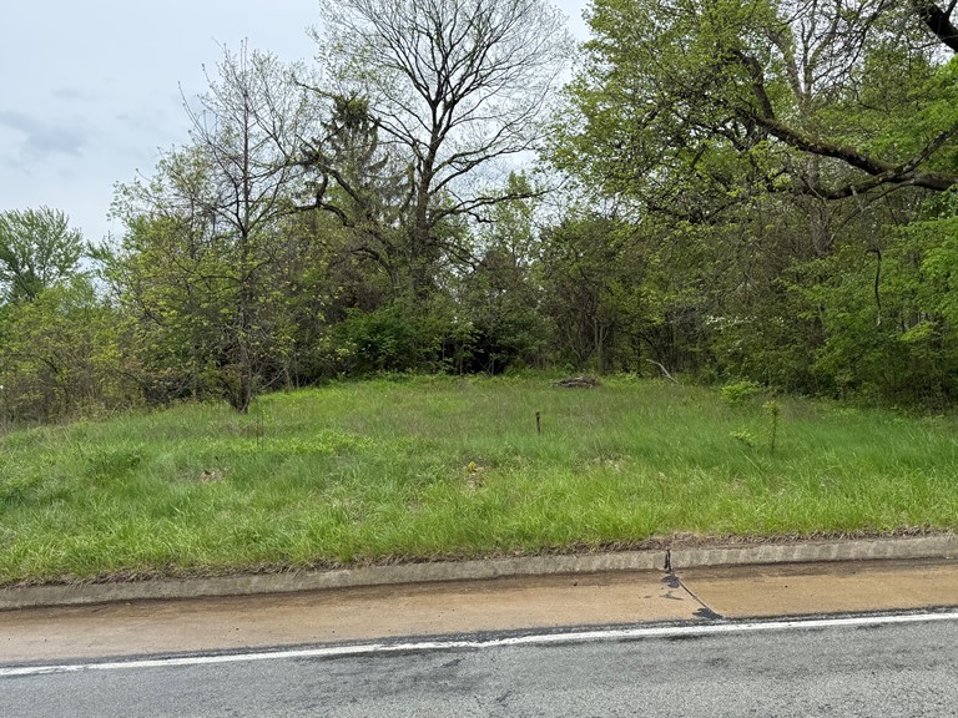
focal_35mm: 32
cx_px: 536
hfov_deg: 56.7
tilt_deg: +1.8
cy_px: 388
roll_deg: -1.7
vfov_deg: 44.1
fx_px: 886
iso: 80
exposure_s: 1/1410
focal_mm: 6.76
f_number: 1.78
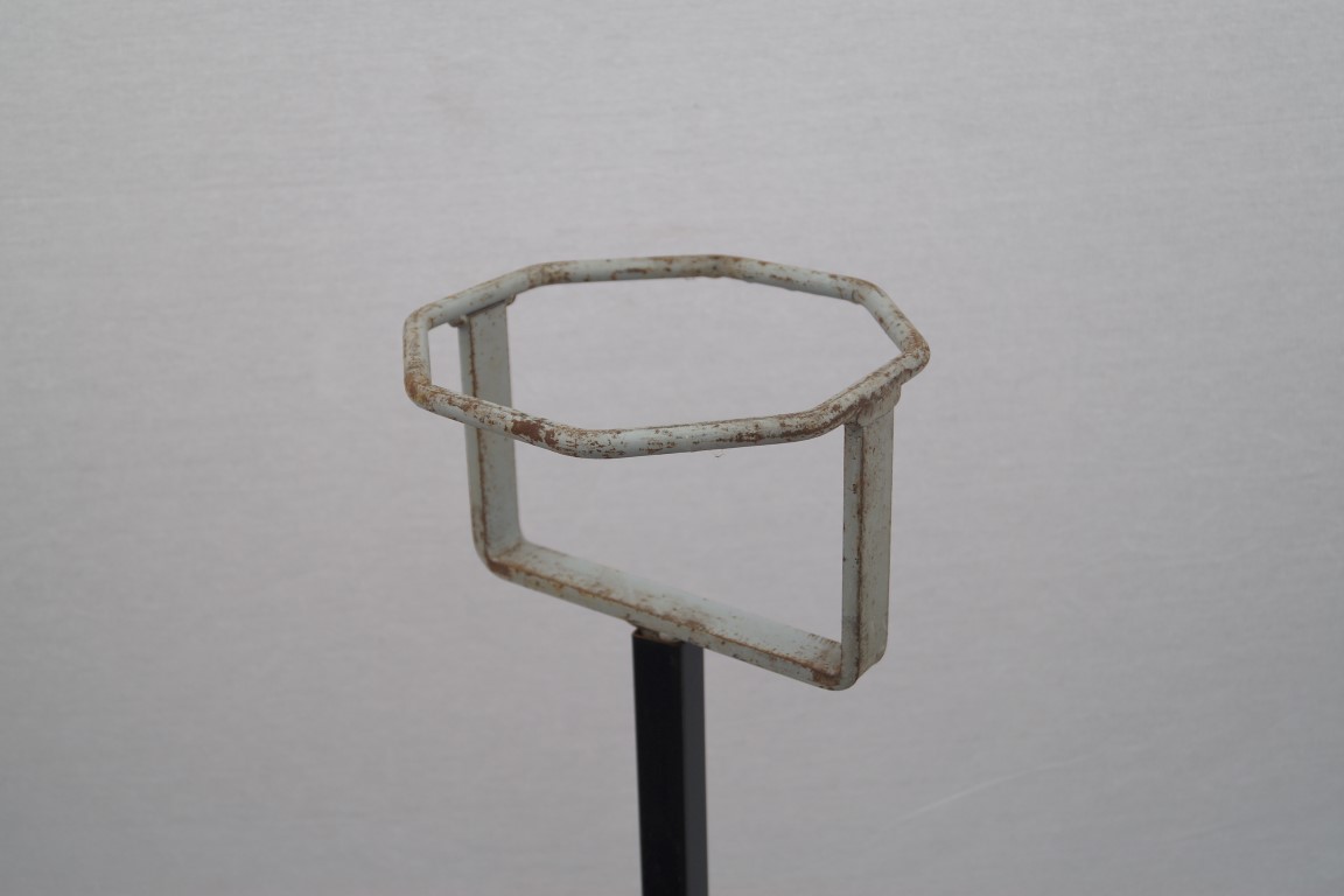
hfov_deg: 46.4
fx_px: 1568
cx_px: 672
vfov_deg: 31.9
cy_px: 448
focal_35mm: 42
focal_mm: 28
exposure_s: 1/160
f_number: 4.5
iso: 125
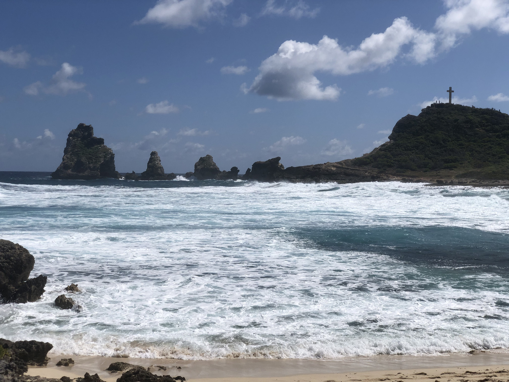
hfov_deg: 36.8
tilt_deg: -1.9
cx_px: 254
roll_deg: +0.2
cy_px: 191
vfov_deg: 28.0
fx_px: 765
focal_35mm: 52
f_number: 2.4
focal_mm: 6
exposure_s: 1/4367
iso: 16
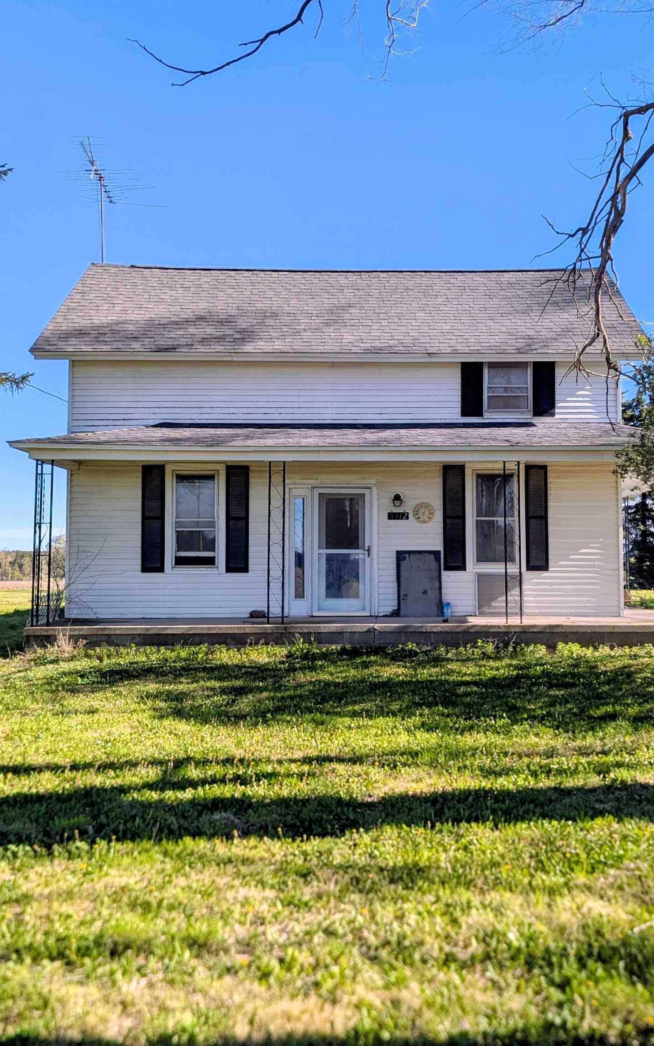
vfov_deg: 56.7
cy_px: 522
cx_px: 406
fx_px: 970
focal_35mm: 34
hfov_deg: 37.1
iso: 45
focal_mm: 6.81
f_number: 1.85
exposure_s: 1/1348
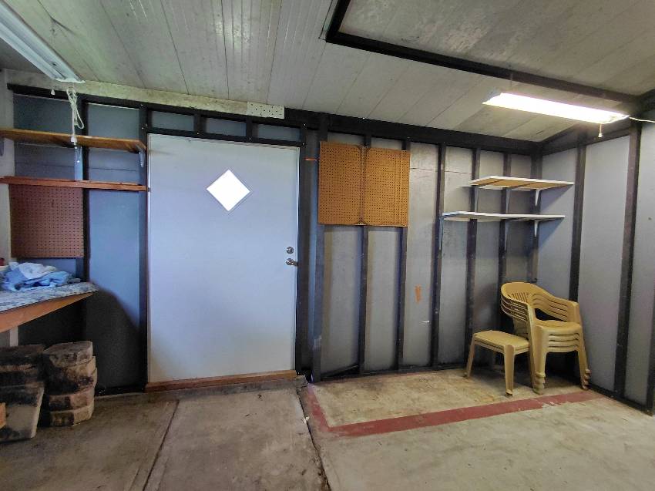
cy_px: 246
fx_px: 303
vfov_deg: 78.1
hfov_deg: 94.5
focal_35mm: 16
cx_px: 328
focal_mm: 1.64
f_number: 2.2
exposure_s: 1/60
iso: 160
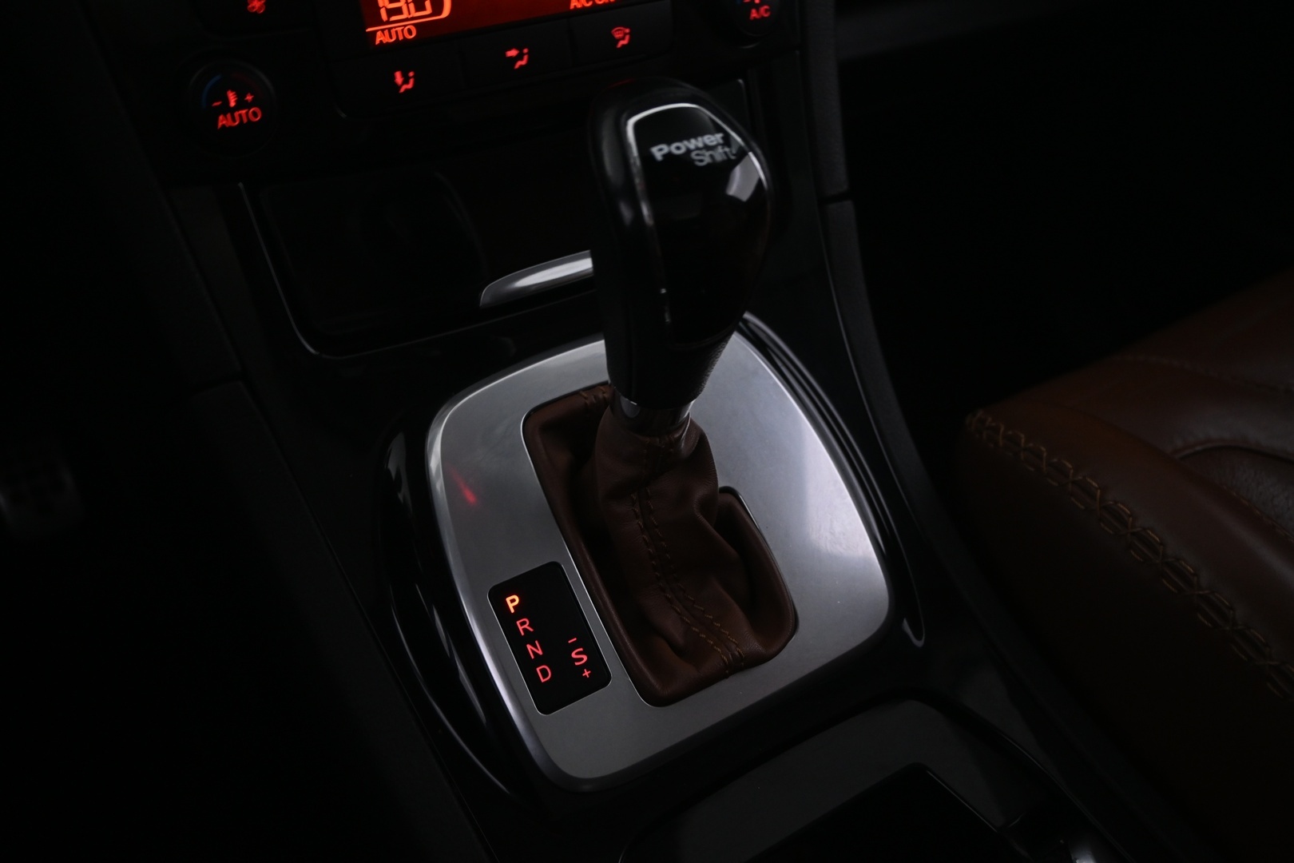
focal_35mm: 31
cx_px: 647
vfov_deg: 42.6
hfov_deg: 60.7
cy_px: 432
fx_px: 1105
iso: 1000
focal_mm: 20.5
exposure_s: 1/20
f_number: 3.8
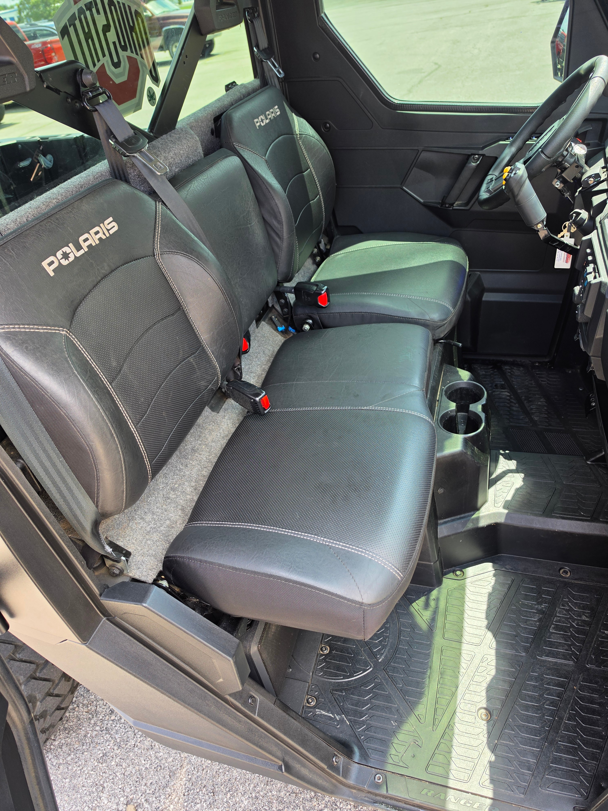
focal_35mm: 23
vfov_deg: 73.9
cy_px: 406
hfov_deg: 58.9
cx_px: 304
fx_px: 539
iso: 25
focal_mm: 6.5
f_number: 1.4
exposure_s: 1/180
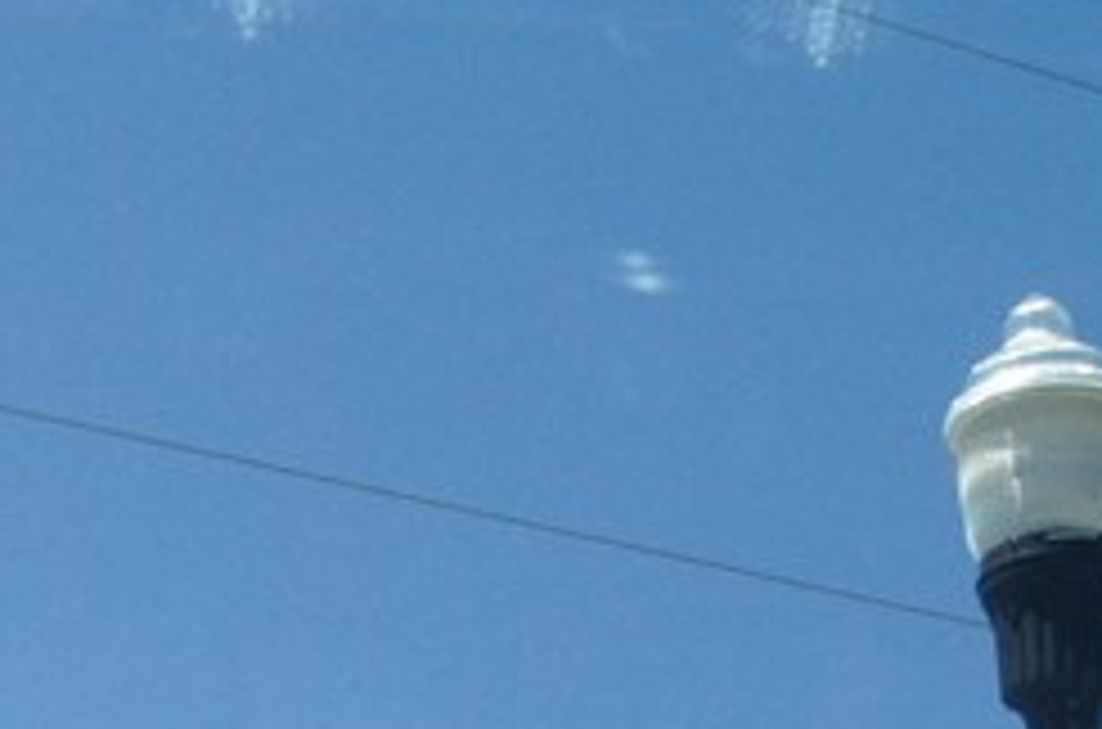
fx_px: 3664
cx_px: 227
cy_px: 1598
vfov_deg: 10.2
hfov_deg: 17.0
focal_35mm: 120
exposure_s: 1/1000
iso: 800
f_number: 11
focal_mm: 18
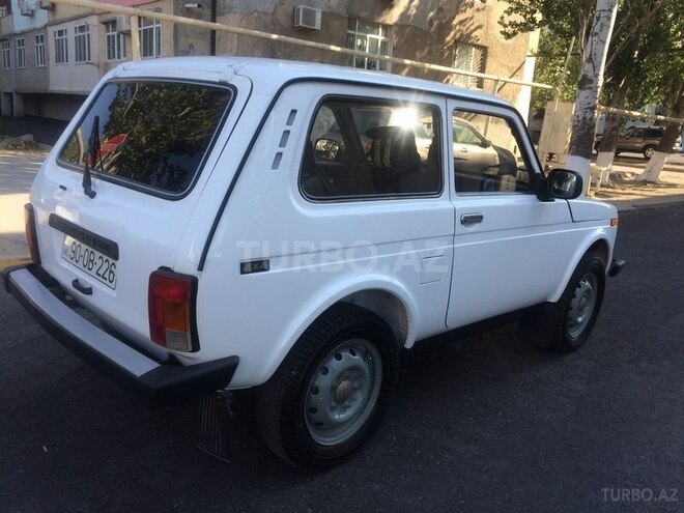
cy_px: 256
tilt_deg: -14.3
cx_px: 342
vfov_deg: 48.2
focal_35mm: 29
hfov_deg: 61.7
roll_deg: -2.6
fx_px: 573
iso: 32
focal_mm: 4.15
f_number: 2.2
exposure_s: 1/622
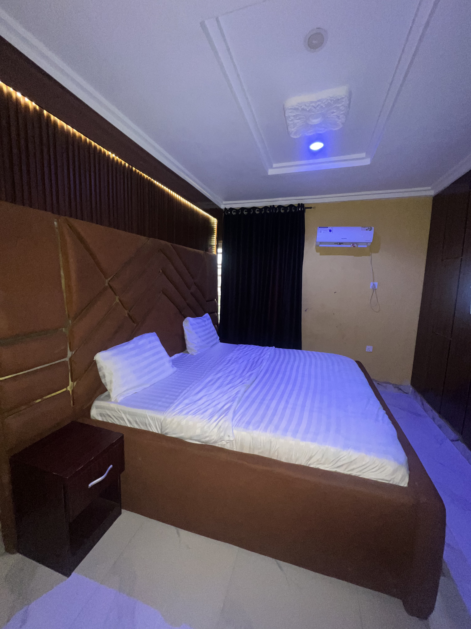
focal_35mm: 13
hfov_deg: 89.9
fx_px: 236
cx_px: 236
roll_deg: -2.4
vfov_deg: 106.2
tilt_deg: -6.7
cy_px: 314
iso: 160
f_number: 1.8
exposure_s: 1/33
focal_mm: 1.57
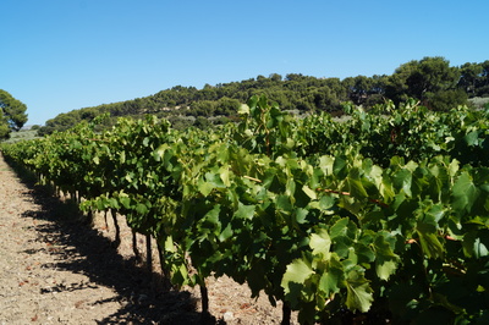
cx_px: 244
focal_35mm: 33
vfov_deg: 39.9
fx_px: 448
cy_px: 162
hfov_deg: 57.3
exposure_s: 1/160
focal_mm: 22
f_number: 10
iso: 100
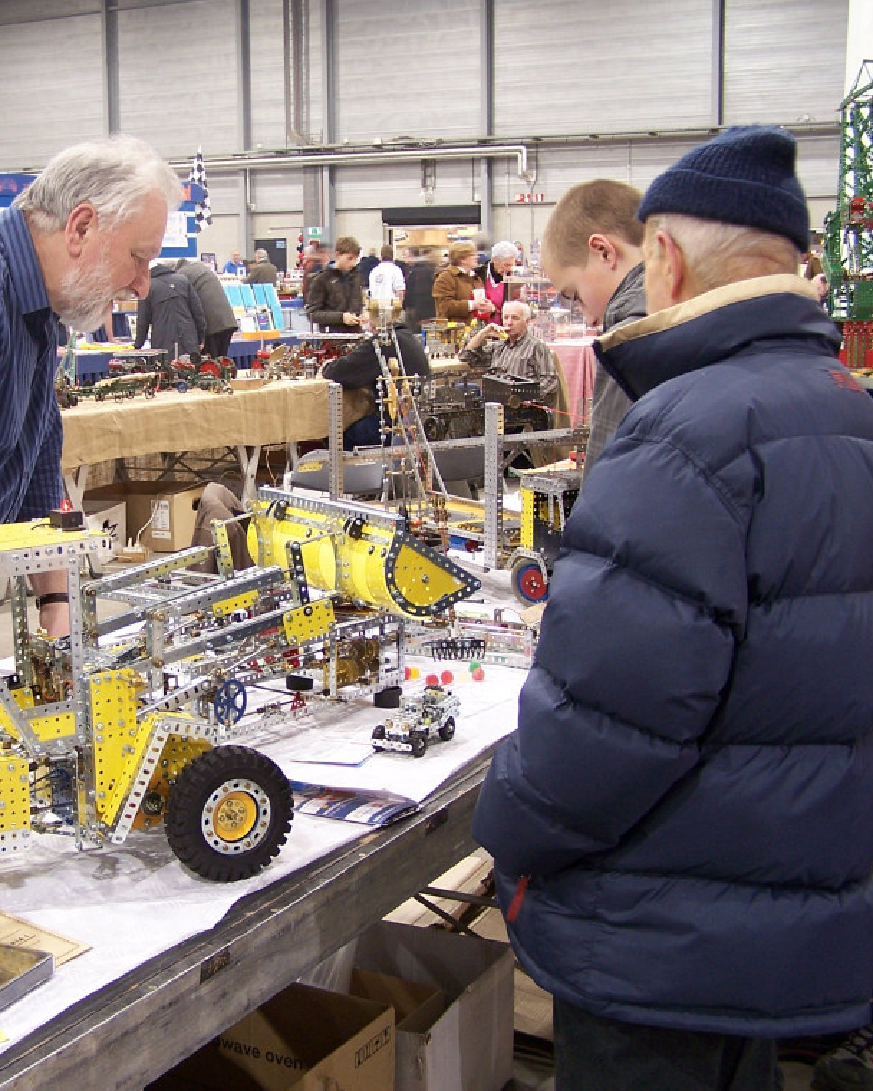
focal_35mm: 50
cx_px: 270
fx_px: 1615
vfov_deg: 37.3
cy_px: 550
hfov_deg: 30.0
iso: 80
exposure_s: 1/3
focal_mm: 6.3
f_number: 2.8
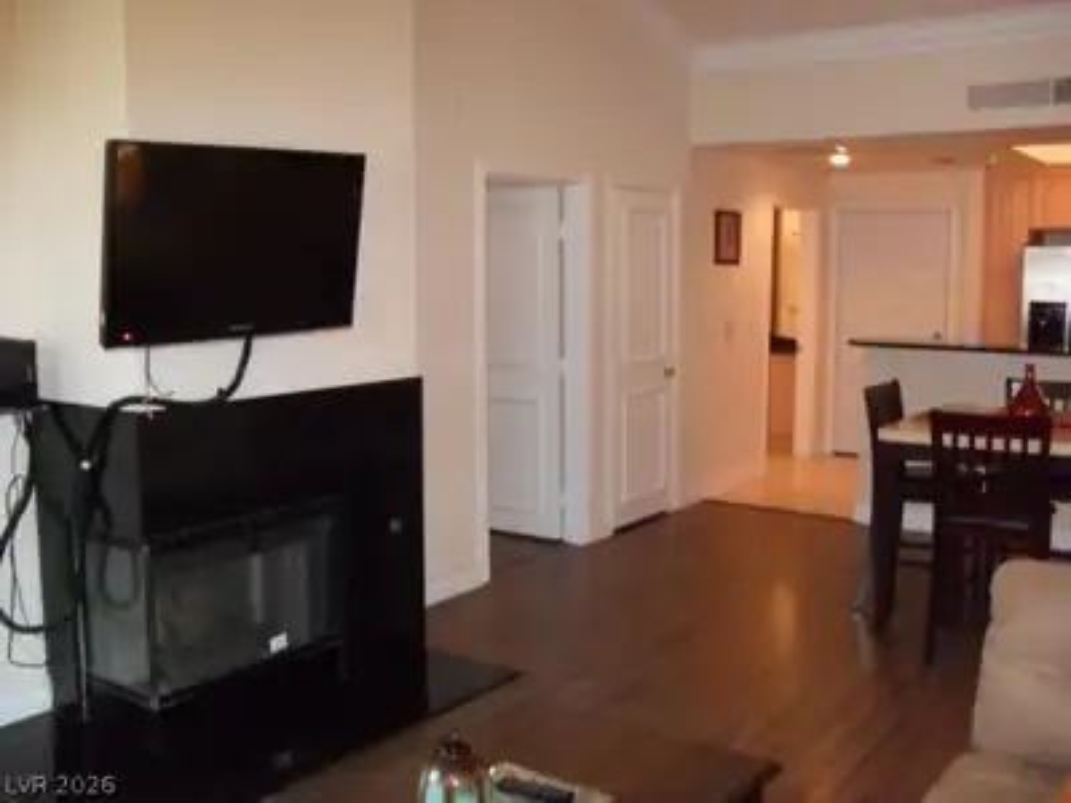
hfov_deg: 52.6
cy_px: 402
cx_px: 536
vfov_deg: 40.7
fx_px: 1083
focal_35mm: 35
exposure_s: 1/45
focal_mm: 6.3
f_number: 3
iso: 320
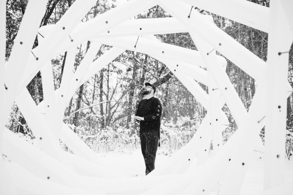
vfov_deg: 41.1
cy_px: 98
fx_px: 260
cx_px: 146
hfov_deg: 58.7
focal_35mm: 32
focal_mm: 32
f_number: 2.8
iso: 100
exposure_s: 1/640
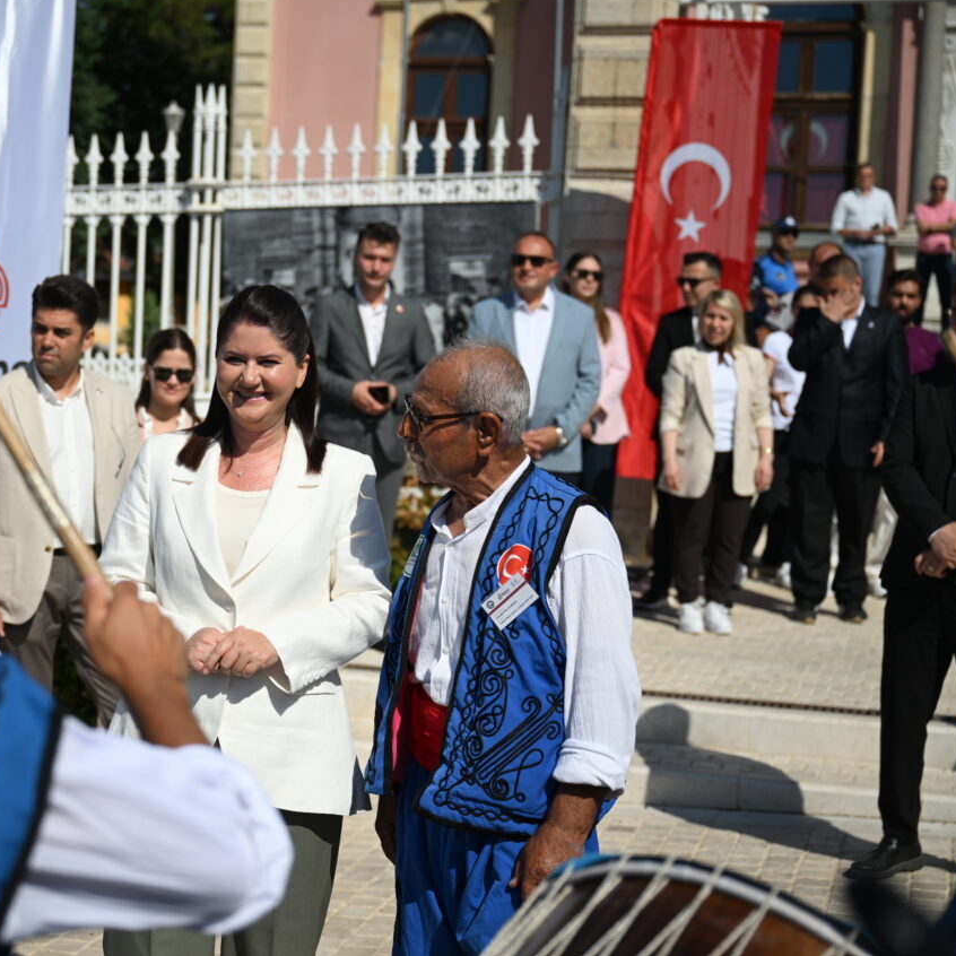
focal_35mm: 63
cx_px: 258
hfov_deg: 27.0
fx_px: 1968
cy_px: 475
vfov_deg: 27.3
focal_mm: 49
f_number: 3.2
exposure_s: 1/2000
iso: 64
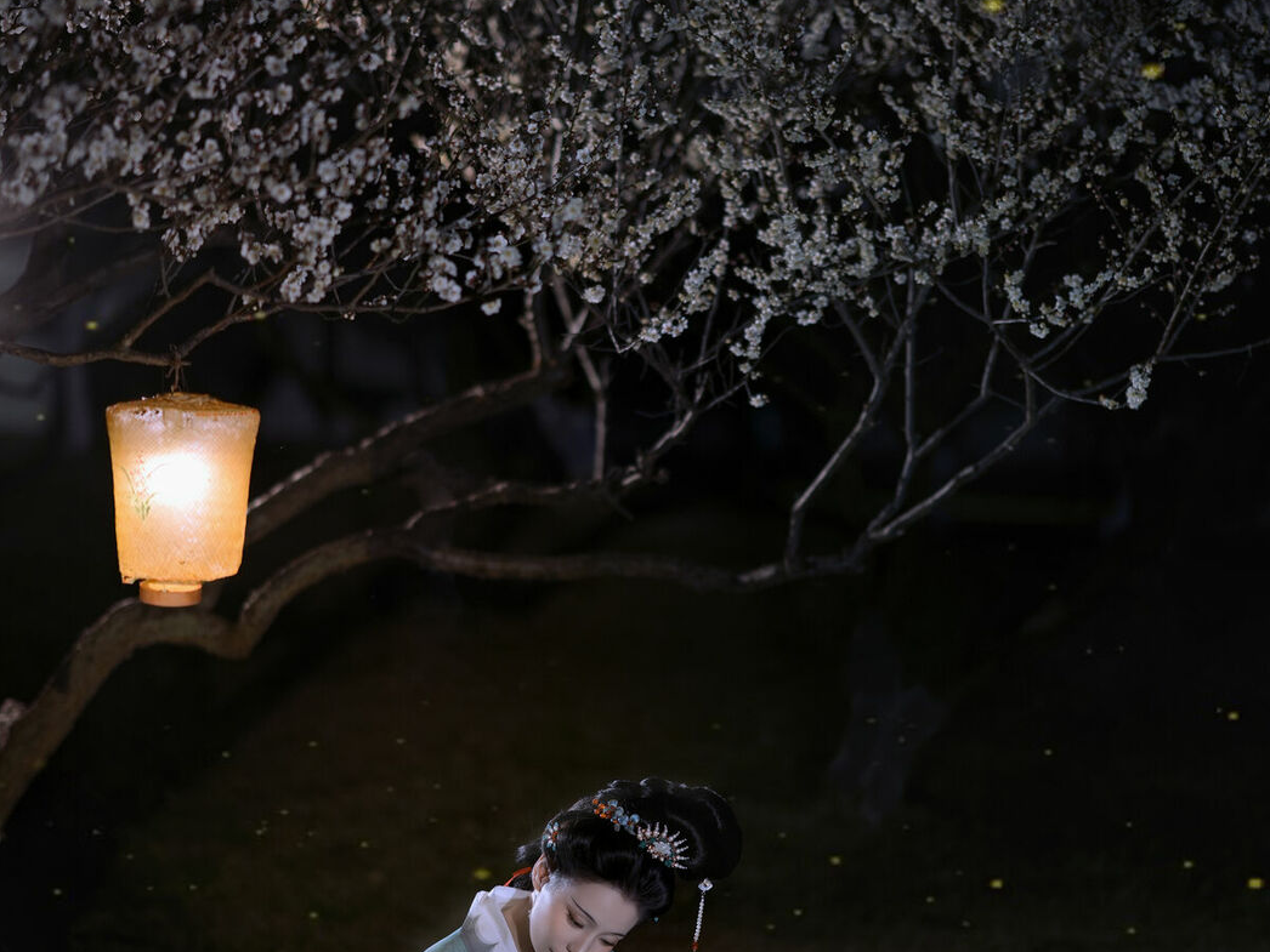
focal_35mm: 123
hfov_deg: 16.0
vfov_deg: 12.1
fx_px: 4514
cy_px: 532
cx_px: 636
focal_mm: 85
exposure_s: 1/125
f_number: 1.4
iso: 200
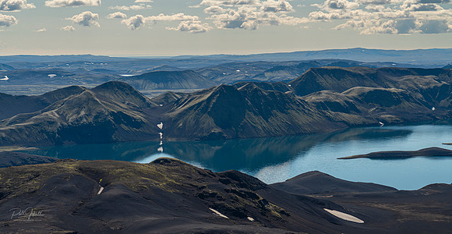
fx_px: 1330
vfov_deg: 10.0
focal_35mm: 113
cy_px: 128
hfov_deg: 19.3
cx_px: 226
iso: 100
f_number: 7.1
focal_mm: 105
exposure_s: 1/320
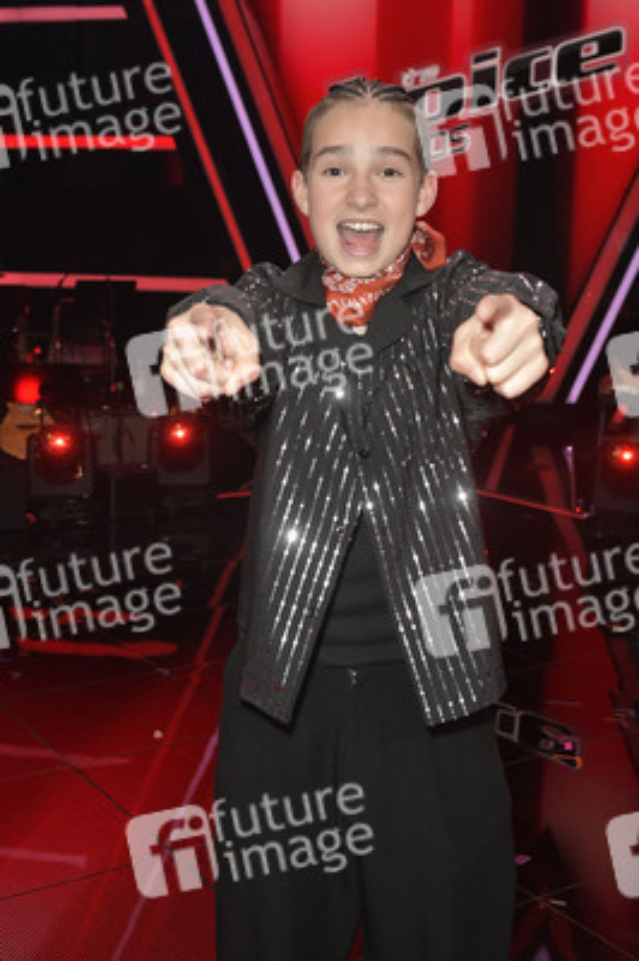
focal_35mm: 38
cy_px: 480
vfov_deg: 50.7
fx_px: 1013
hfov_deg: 35.0
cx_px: 320
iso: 2500
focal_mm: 38
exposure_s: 1/200
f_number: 7.1
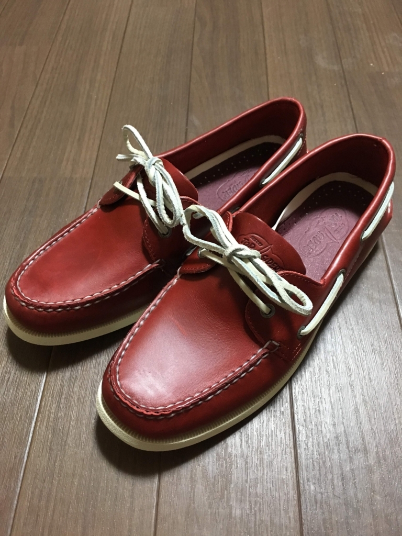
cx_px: 201
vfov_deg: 61.7
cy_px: 268
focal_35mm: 29
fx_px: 449
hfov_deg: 48.2
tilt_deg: -55.9
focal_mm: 4.15
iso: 200
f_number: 2.2
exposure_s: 1/15
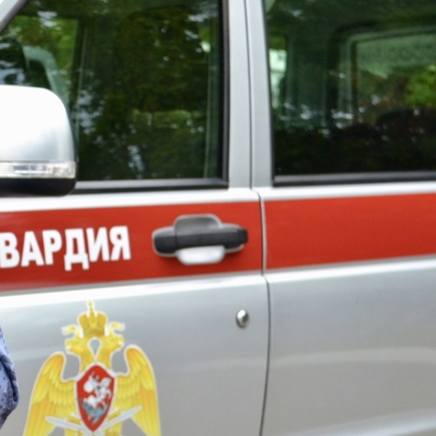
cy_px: 233
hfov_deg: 27.0
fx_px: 908
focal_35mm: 64
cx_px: 189
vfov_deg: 27.0
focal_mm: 29
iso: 400
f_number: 5
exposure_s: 1/100
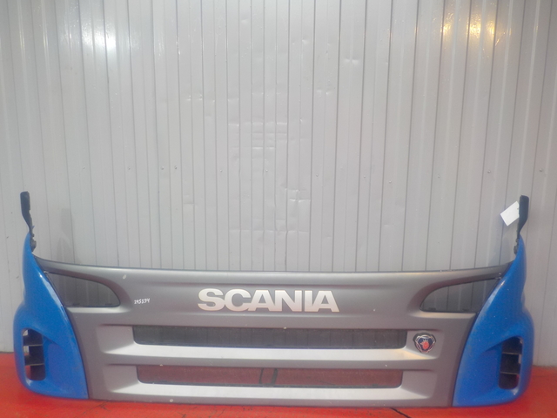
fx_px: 483
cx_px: 278
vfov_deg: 46.8
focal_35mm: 30
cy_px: 209
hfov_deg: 60.0
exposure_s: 1/40
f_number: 3.3
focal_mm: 4.1
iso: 125
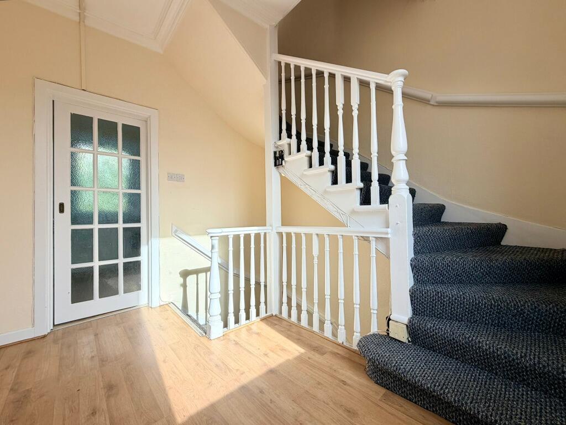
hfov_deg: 102.1
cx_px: 283
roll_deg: +0.2
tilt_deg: +0.4
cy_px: 212
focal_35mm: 14
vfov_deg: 85.7
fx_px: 229
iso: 50
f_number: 2.2
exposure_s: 1/502
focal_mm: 2.22
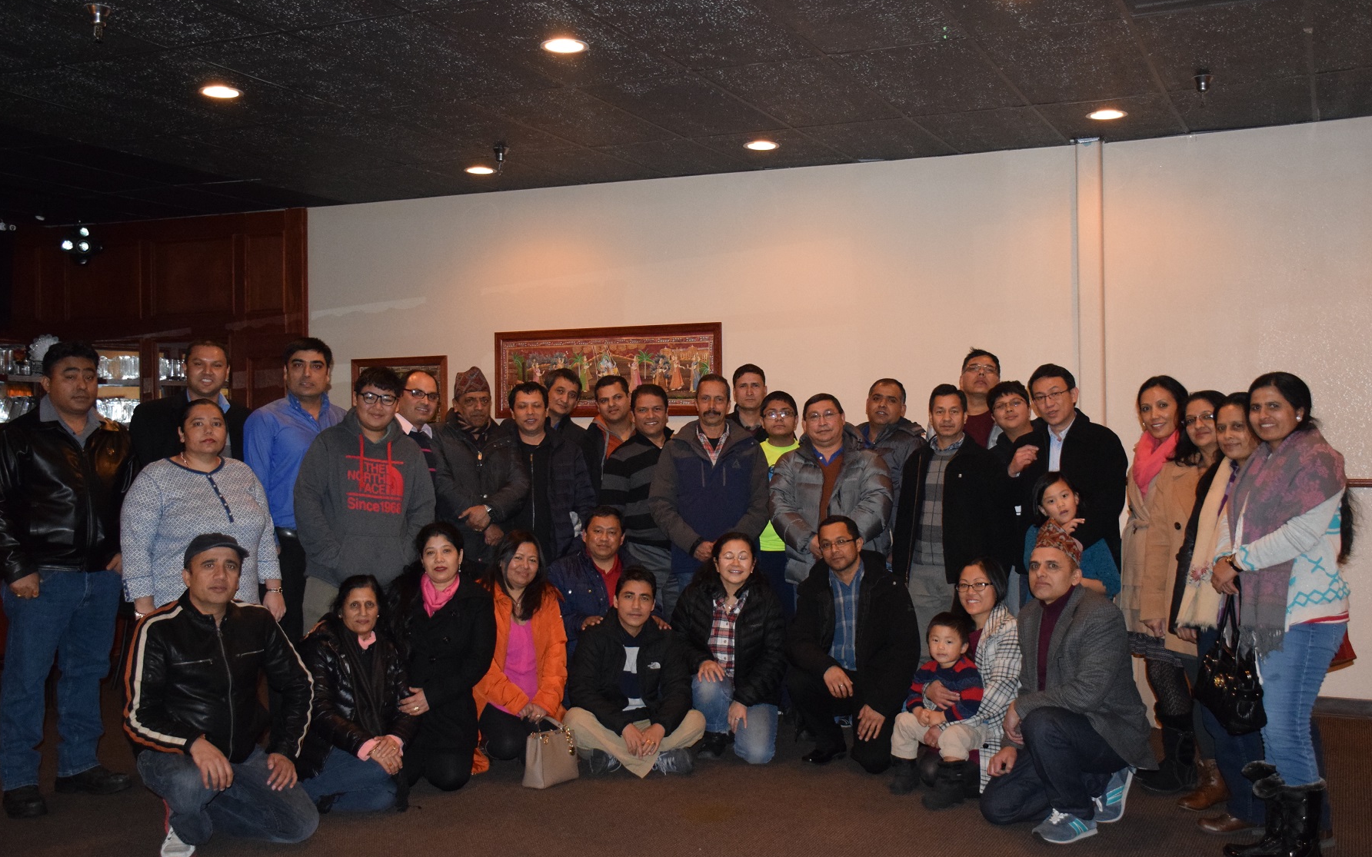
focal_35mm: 37
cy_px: 413
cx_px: 689
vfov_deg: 34.4
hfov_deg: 52.7
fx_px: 1383
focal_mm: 24
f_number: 3.8
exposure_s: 1/60
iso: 3200
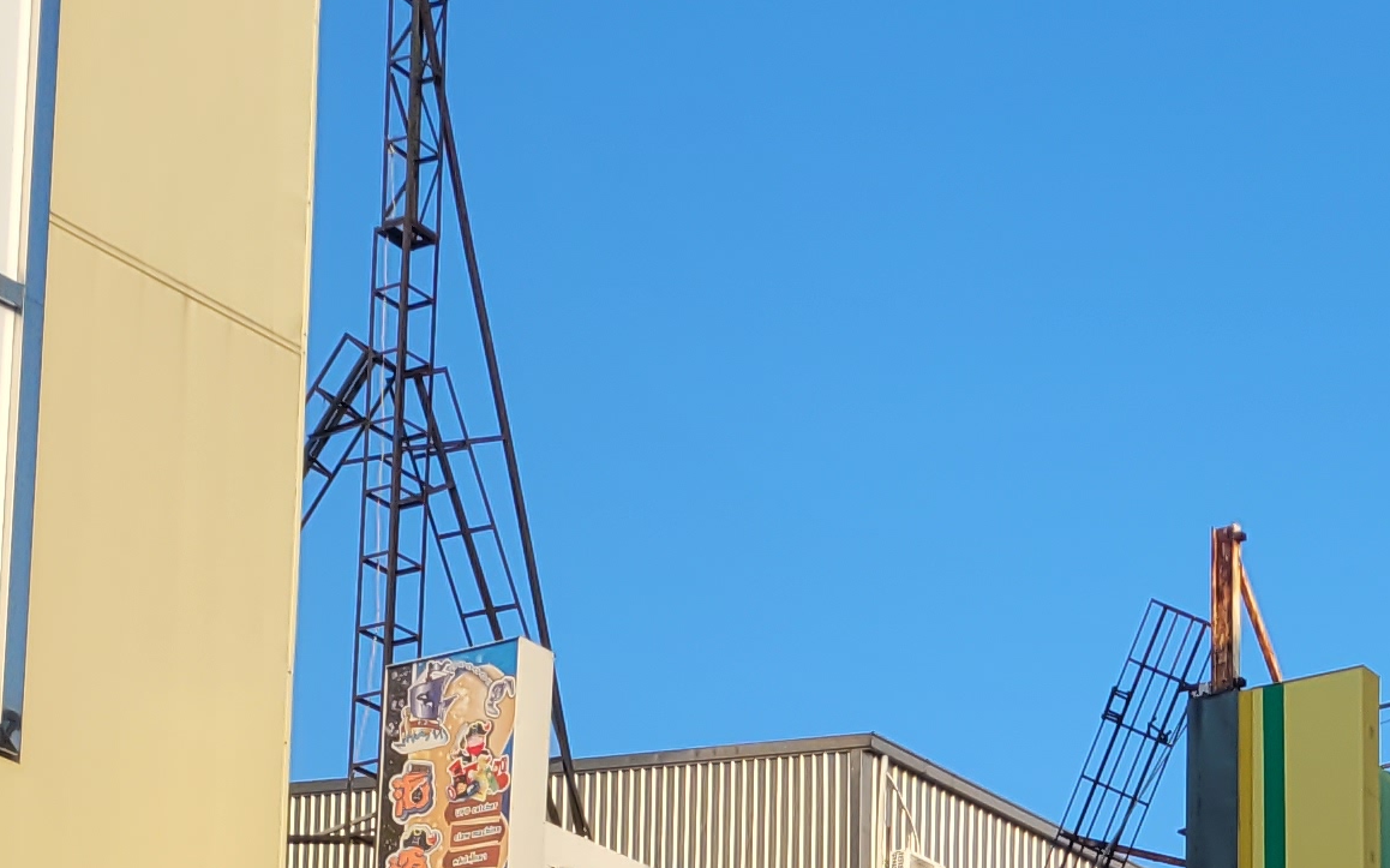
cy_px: 1546
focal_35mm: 96
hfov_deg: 20.1
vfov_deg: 12.5
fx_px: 3636
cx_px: 1743
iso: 40
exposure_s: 1/1208
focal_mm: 5.4
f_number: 1.8
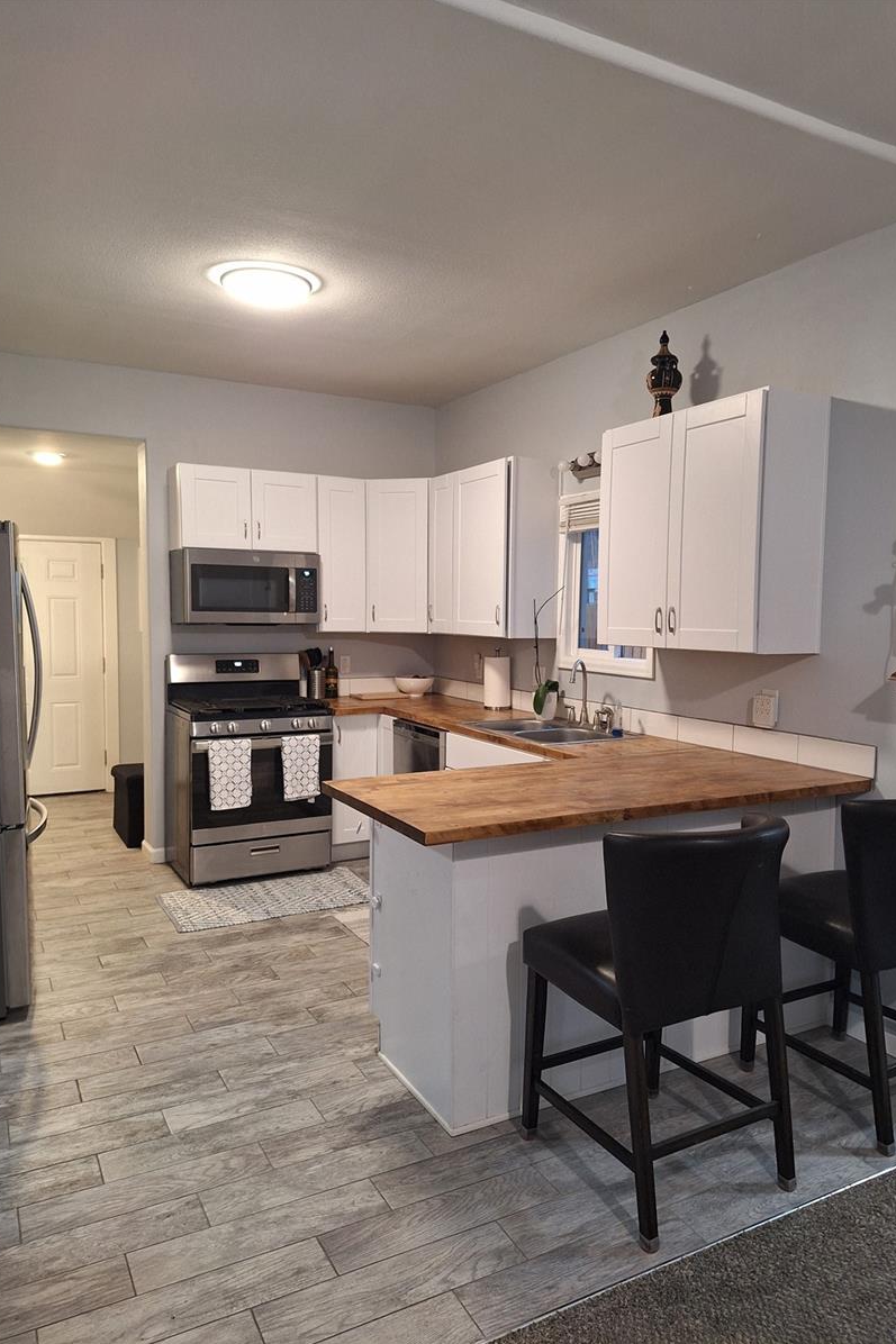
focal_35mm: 24
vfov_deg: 73.8
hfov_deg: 53.0
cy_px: 672
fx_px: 896
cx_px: 489
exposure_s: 1/30
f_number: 1.8
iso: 200
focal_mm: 5.54
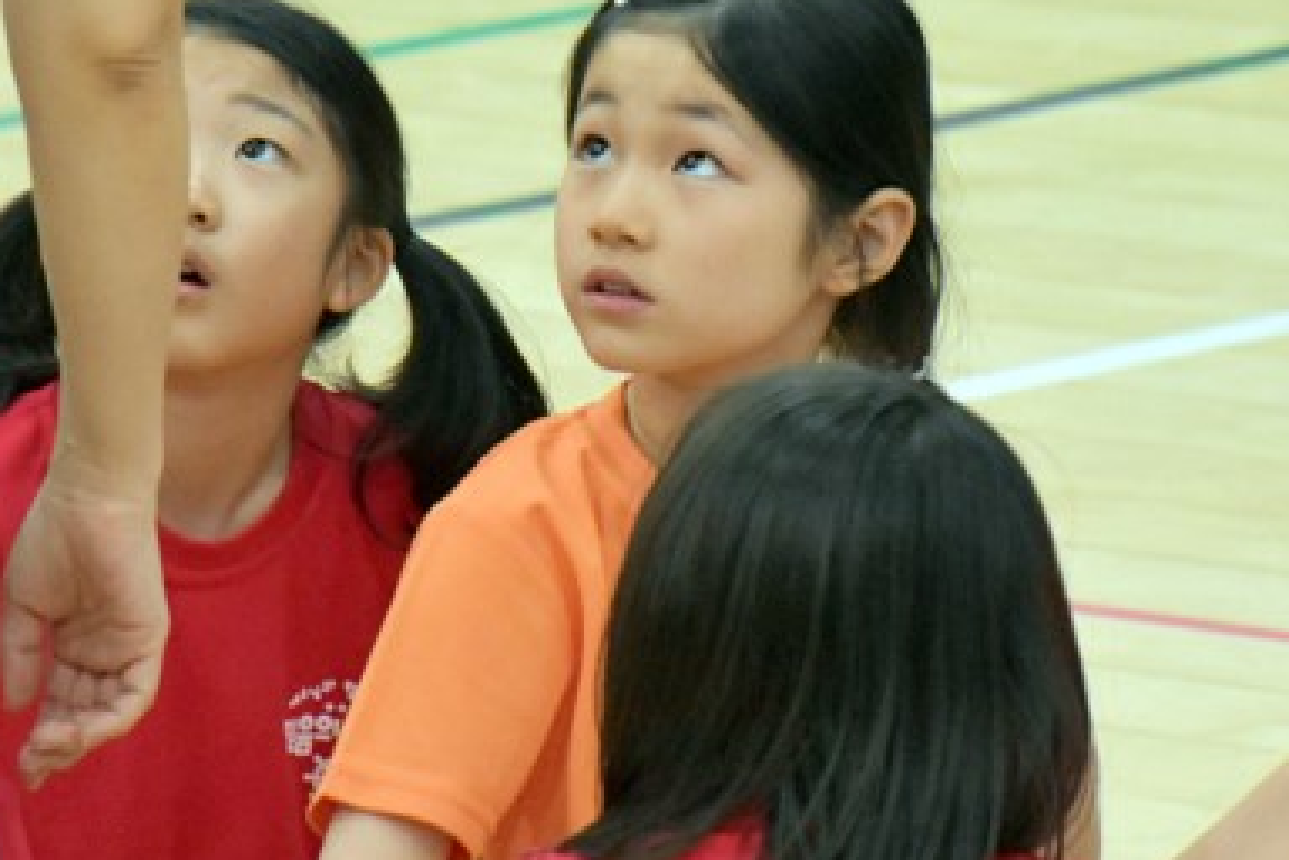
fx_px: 25169
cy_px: 322
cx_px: 705
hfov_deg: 2.9
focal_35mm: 703
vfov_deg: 2.0
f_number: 6.3
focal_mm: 200
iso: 3200
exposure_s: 1/125
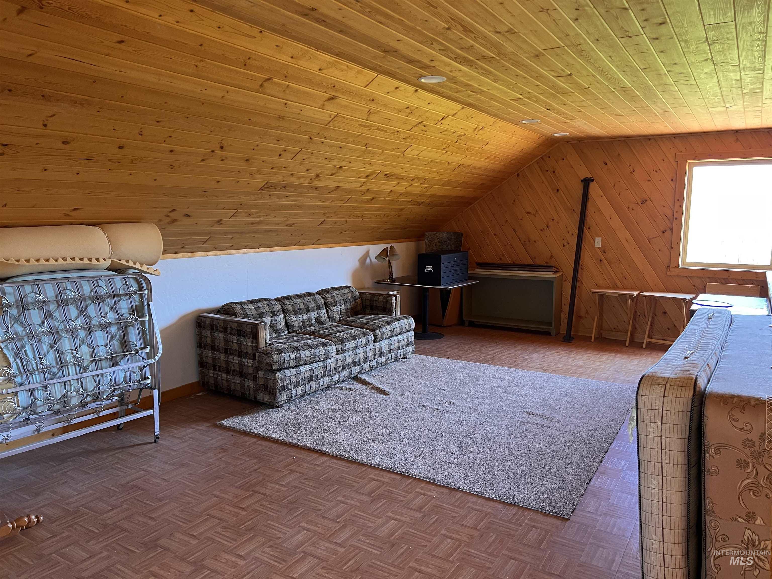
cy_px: 290
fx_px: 580
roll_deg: +0.1
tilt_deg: -6.7
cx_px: 386
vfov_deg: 53.1
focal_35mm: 26
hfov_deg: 67.3
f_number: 1.5
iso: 250
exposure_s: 1/60
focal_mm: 5.7
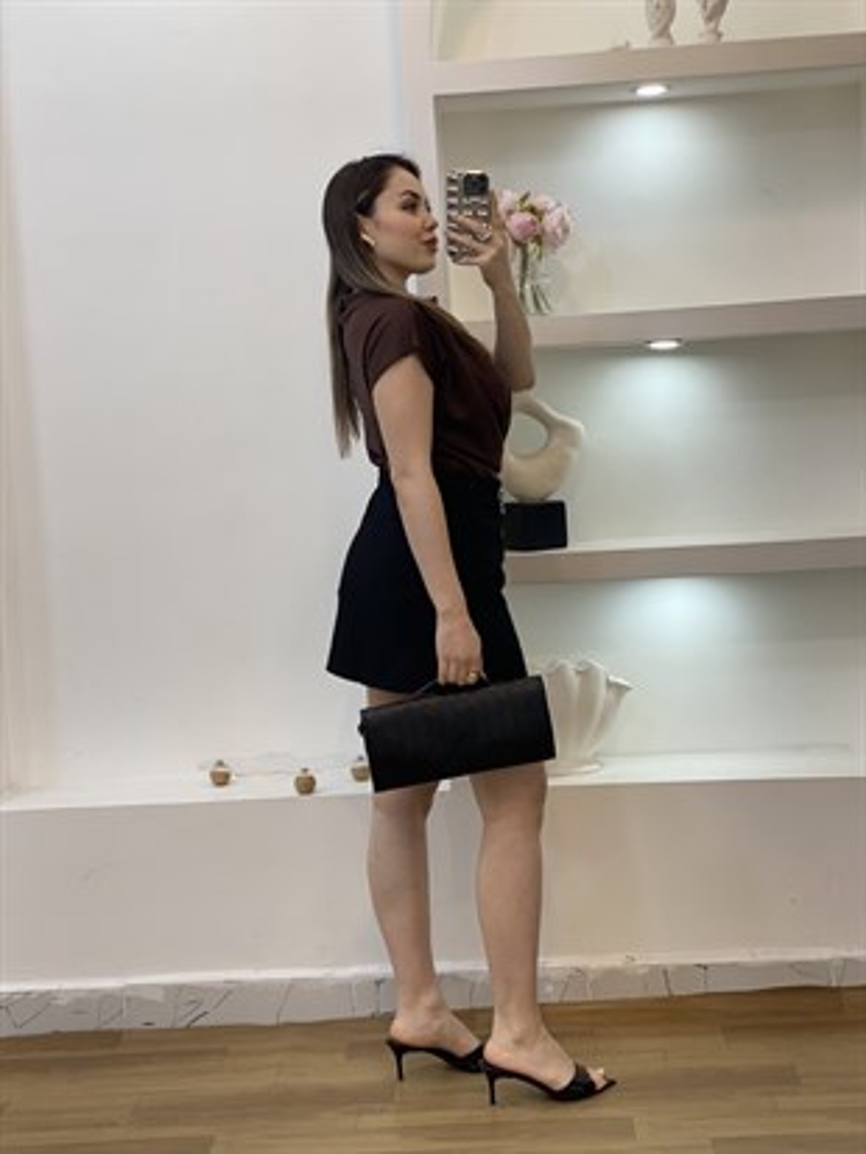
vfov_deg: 36.8
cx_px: 433
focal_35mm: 52
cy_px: 577
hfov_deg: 28.0
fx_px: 1734
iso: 64
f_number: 2
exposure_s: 1/100
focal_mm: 6
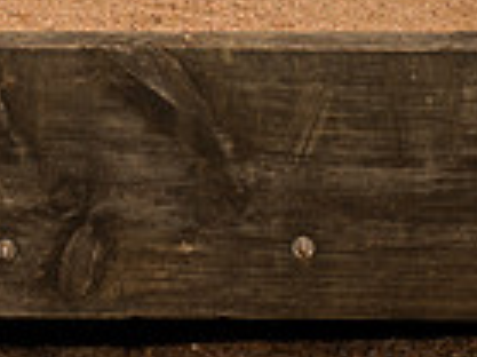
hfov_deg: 13.7
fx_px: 1969
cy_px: -405
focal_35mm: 143
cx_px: 89
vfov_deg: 9.5
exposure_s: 1/250
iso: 250
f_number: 7.1
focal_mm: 46
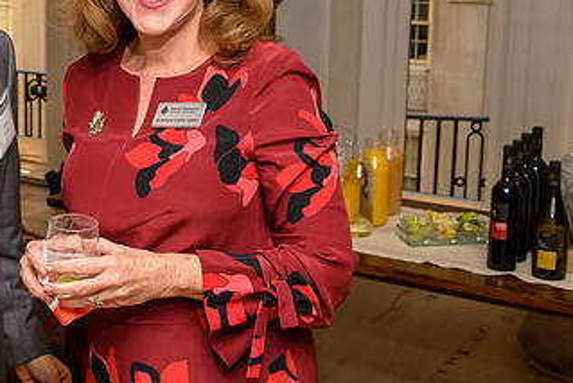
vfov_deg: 20.8
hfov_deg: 30.0
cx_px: 90
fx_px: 1035
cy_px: 113
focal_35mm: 65
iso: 800
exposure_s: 1/60
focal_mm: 31
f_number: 5.6
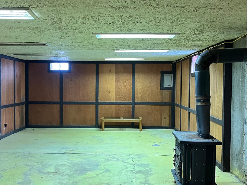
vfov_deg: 31.5
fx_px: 328
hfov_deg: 41.2
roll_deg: +0.2
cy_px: 98
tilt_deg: -3.1
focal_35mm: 46
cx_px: 110
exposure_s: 1/60
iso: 250
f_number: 1.6
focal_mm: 5.1
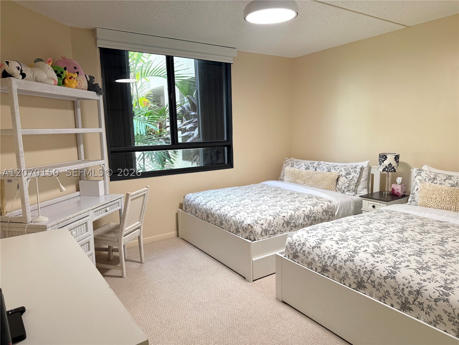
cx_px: 230
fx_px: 318
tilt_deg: -8.4
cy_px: 172
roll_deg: +0.3
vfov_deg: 56.8
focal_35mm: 24
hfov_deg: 71.6
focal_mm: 6.76
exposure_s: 1/120
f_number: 1.78
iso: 160
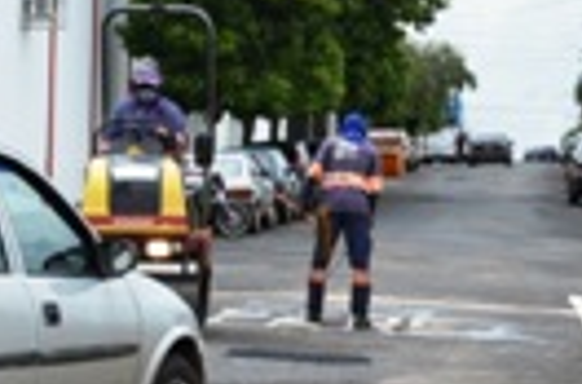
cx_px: 172
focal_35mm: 182
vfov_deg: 7.3
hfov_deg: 11.3
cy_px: 658
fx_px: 2939
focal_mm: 25
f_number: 8
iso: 125
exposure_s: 1/250
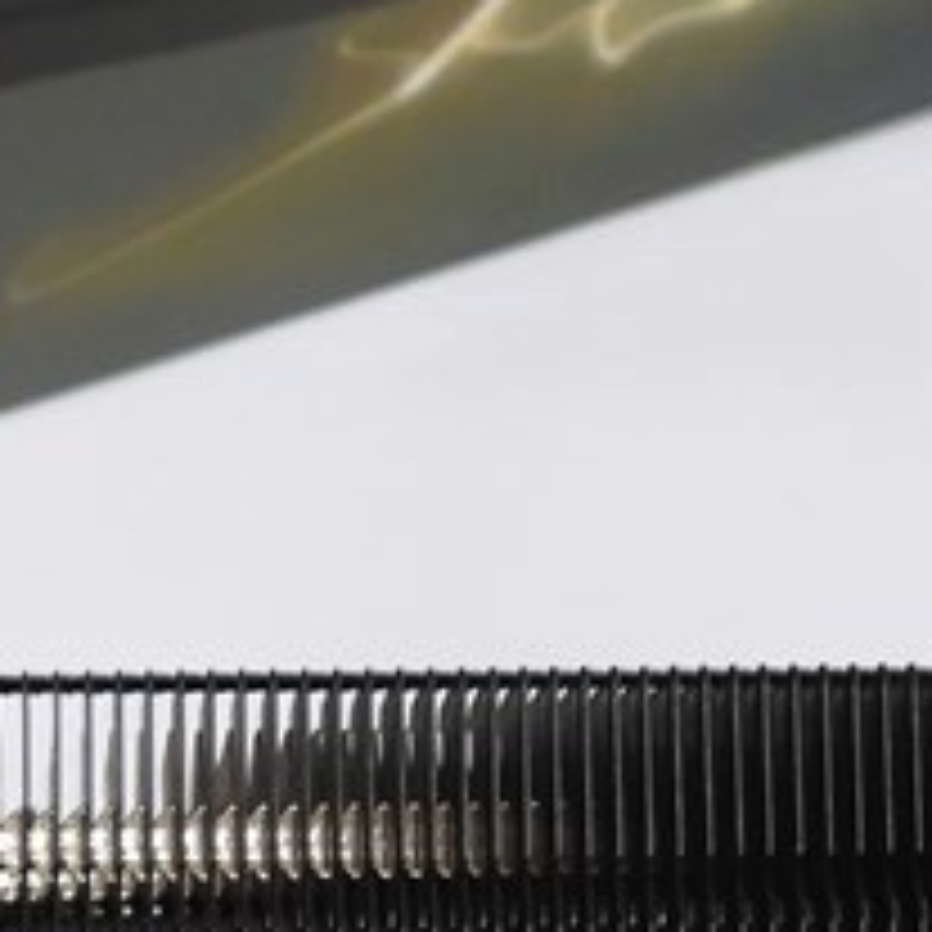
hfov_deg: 9.9
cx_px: 815
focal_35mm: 175
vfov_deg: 9.9
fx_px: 5331
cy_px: 1108
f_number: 3.2
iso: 100
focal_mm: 7.1
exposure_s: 1/40
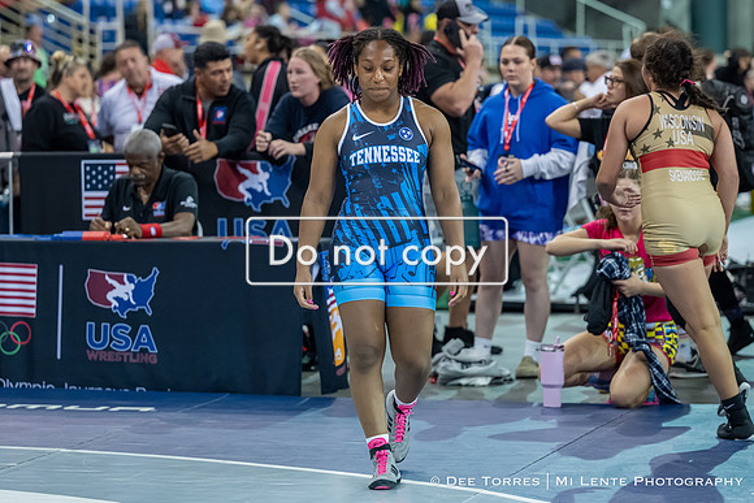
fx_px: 3074
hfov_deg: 14.0
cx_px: 360
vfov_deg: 9.4
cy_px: 208
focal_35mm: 147
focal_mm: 115
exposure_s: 1/800
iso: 3200
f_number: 2.8
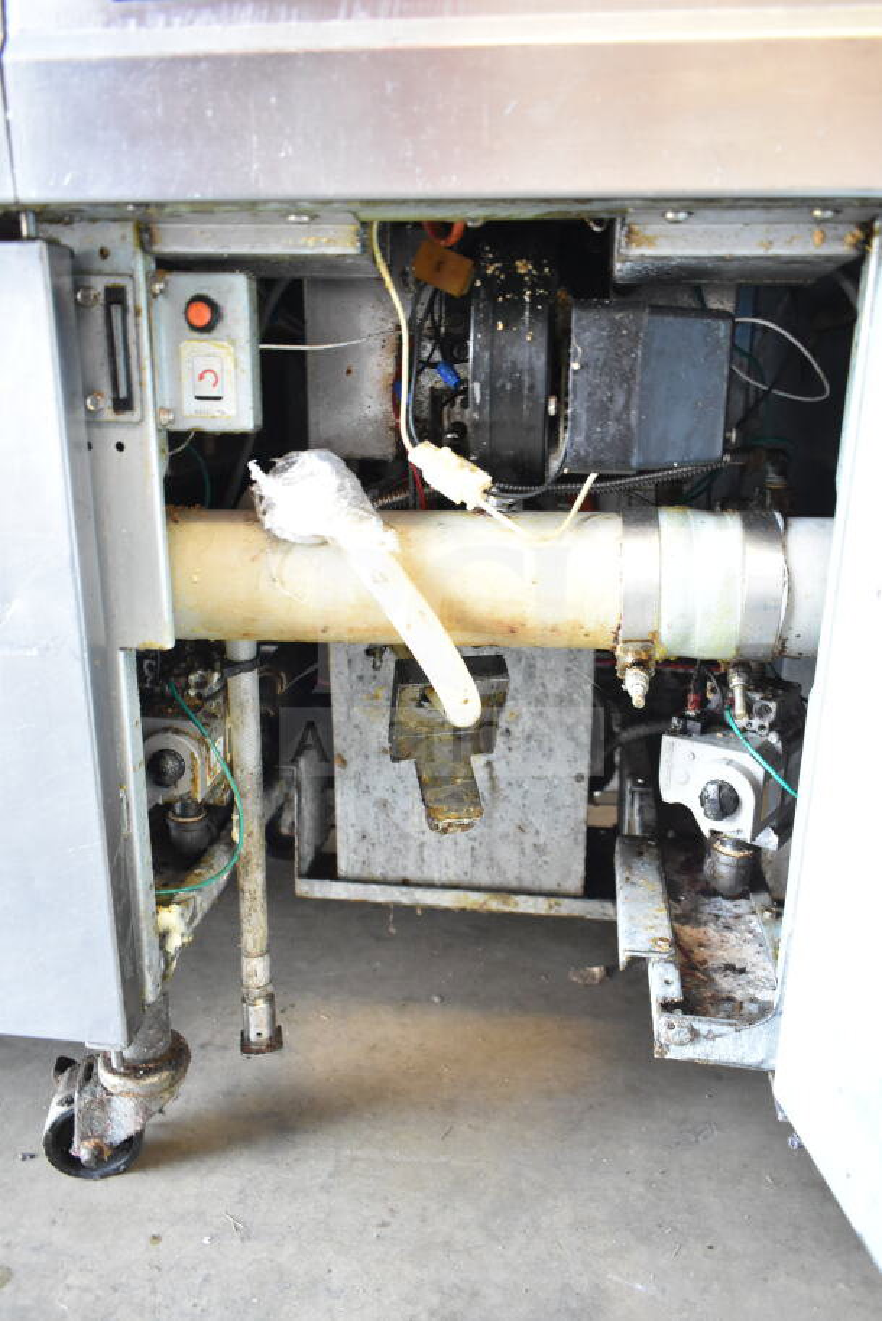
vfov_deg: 67.4
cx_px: 441
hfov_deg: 48.0
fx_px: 991
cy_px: 660
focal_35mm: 27
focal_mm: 18
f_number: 3.5
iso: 1600
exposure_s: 1/50
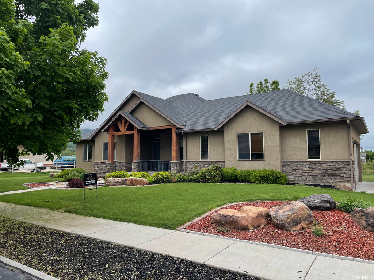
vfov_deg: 53.1
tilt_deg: +4.5
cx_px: 187
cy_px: 140
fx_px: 281
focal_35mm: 26
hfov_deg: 67.3
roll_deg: +0.6
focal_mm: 4.2
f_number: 1.6
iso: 32
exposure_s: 1/2304
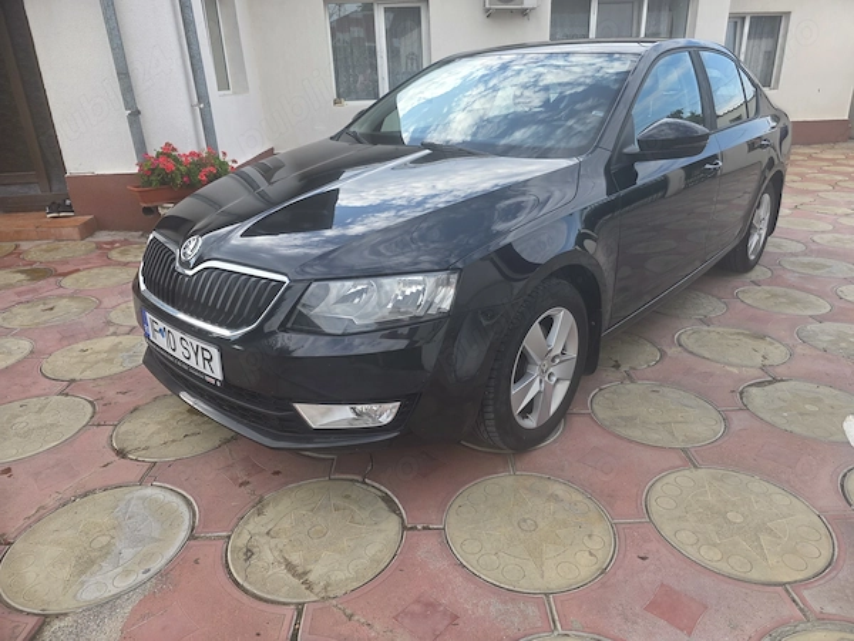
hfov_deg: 73.9
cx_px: 427
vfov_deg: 58.9
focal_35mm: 23
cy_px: 320
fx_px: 567
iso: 50
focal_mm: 6.3
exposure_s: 1/359
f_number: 1.7
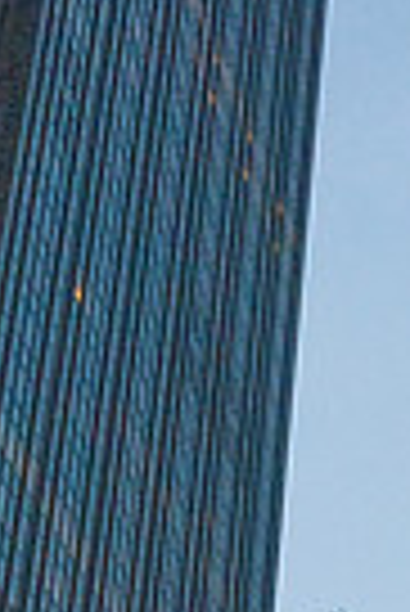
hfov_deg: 10.2
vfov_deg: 15.3
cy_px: 598
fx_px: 2249
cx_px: 541
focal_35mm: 132
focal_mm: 40
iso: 16000
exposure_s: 1/320
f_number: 14
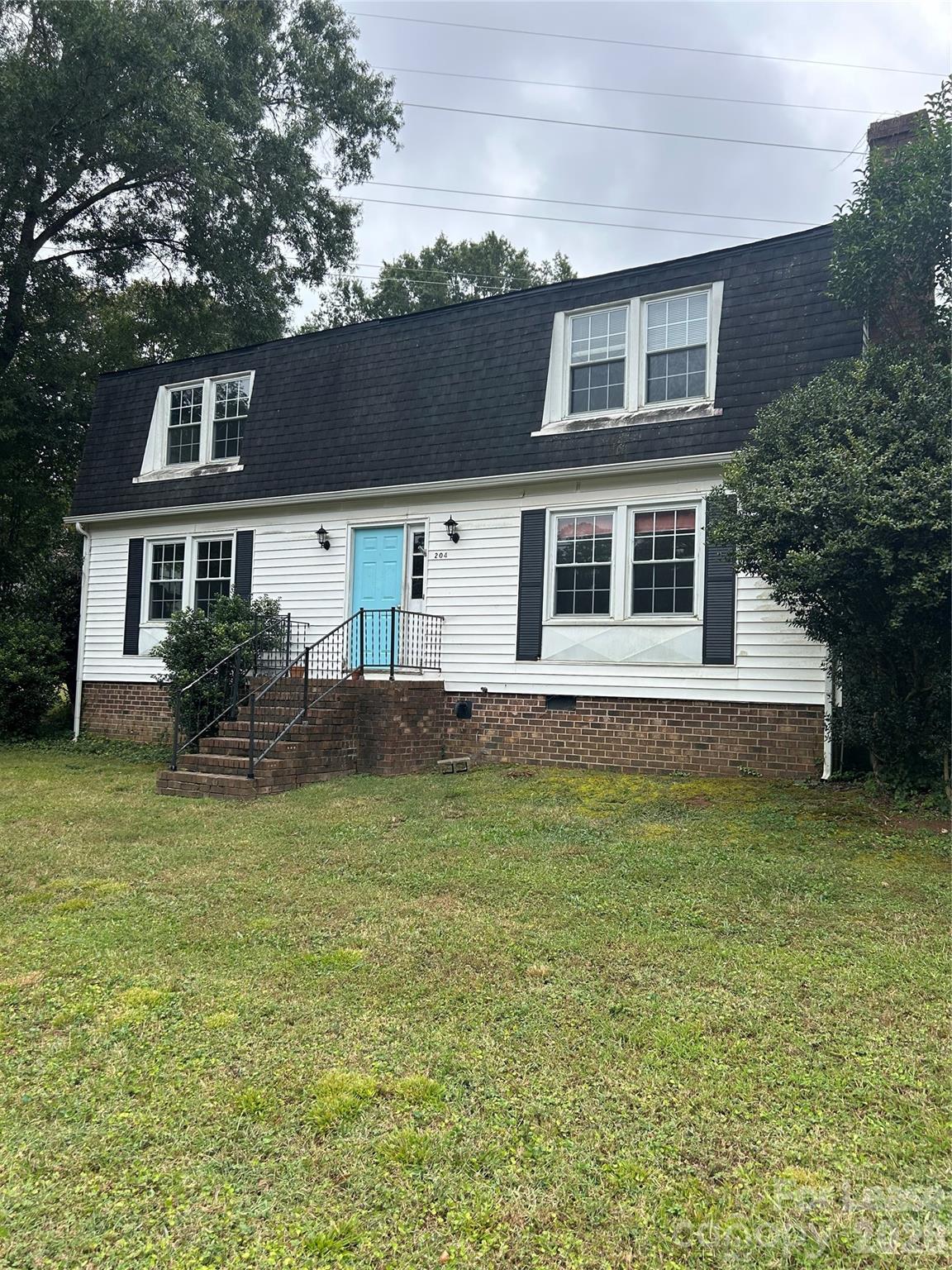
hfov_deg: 53.1
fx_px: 953
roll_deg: -1.2
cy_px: 635
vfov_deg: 67.3
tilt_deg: +3.2
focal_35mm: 26
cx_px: 476
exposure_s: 1/1196
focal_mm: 5.7
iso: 50
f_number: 1.5
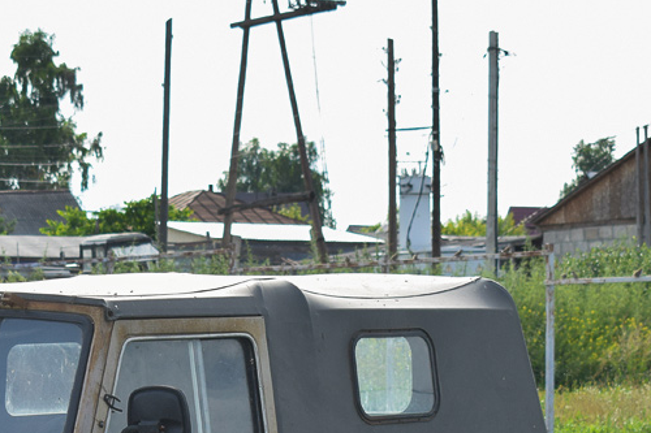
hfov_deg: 14.1
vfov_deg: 9.4
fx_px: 2603
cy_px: 505
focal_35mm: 144
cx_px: 17
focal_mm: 40
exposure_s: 1/800
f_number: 5.6
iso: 400
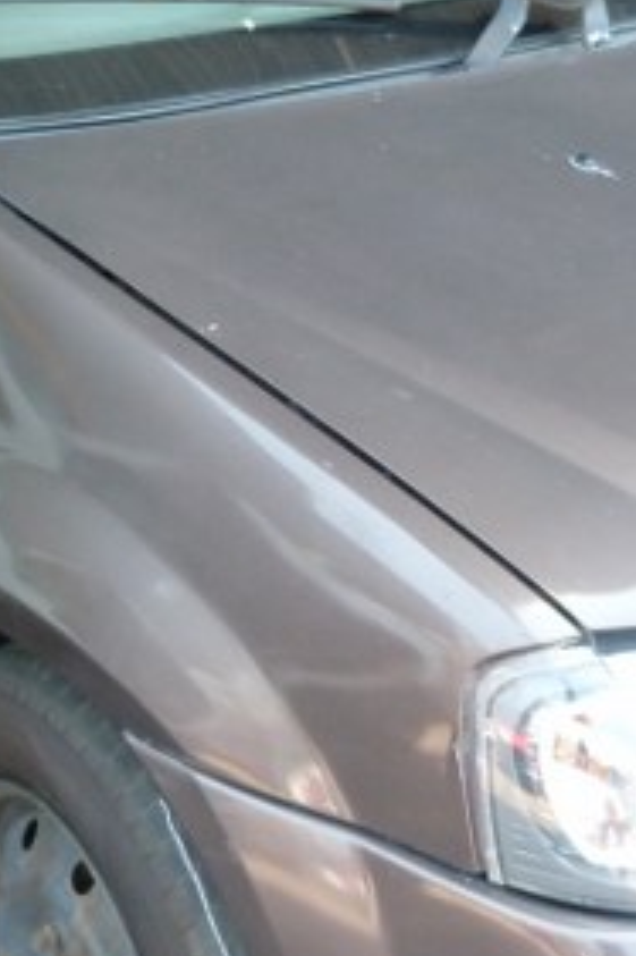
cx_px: 337
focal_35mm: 74
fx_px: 1963
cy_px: 340
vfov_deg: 27.2
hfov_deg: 18.4
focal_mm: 4.5
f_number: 2.8
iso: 200
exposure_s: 1/60
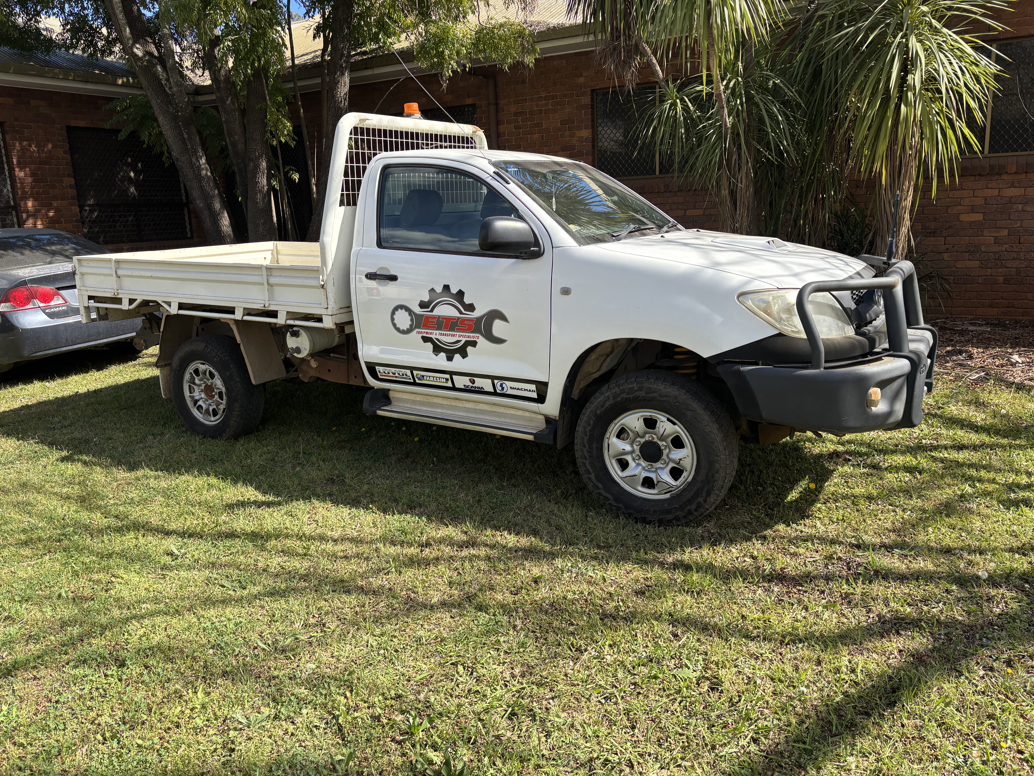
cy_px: 388
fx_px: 777
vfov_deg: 53.1
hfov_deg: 67.3
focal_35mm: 26
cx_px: 517
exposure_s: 1/1058
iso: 50
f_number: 1.6
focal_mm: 5.96
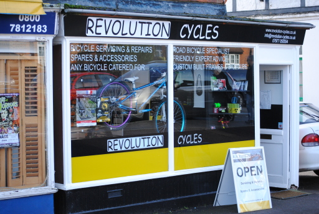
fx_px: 732
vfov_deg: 16.6
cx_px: 160
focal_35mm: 82
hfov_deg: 24.6
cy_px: 107
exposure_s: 1/250
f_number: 4
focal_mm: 55
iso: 400
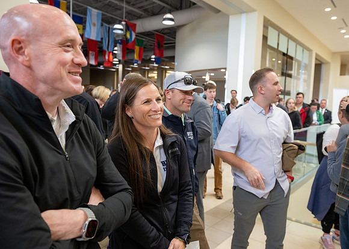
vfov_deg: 46.4
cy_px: 124
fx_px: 291
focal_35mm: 29
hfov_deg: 61.9
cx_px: 187
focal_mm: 28
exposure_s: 1/320
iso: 2500
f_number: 4
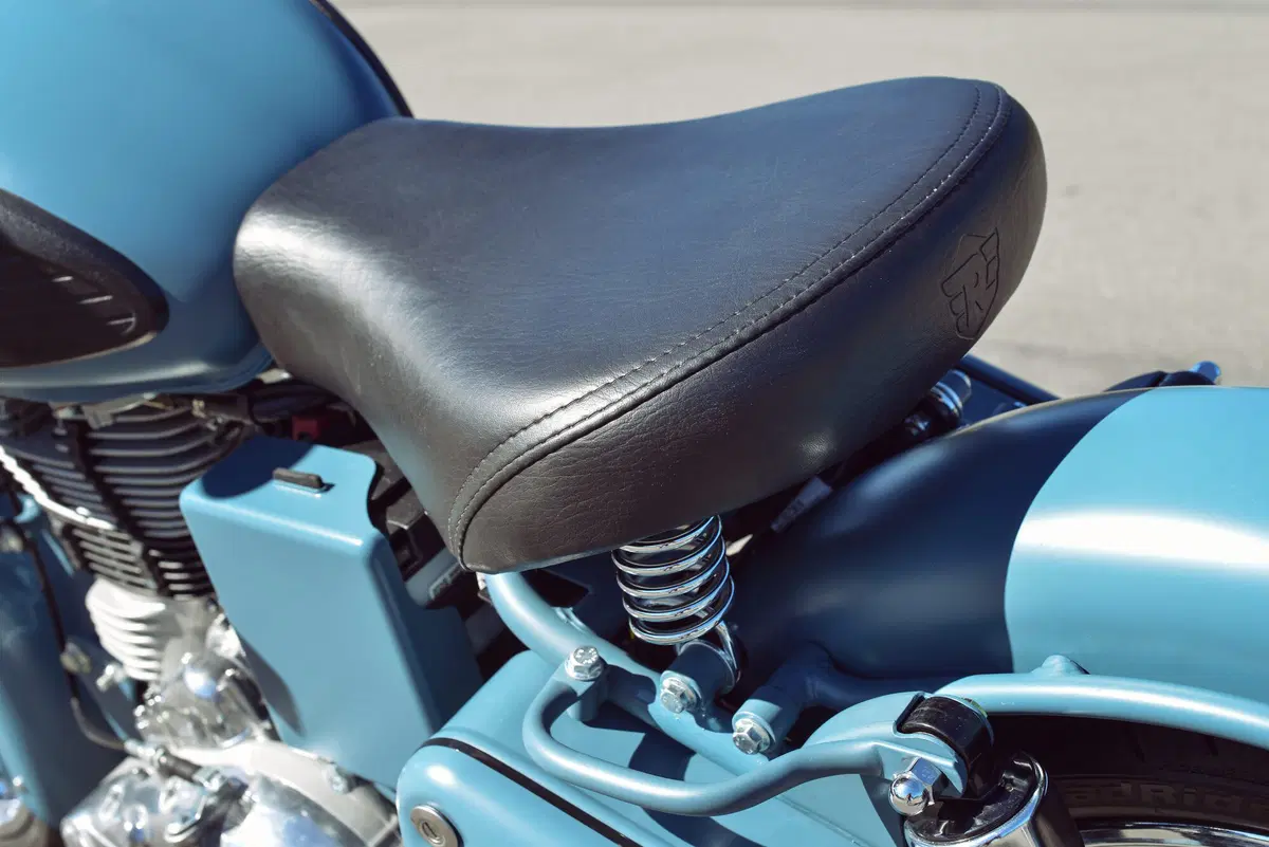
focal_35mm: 50
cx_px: 634
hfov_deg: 39.6
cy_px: 424
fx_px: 1763
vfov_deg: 27.0
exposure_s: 1/80
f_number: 9
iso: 100
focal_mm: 50
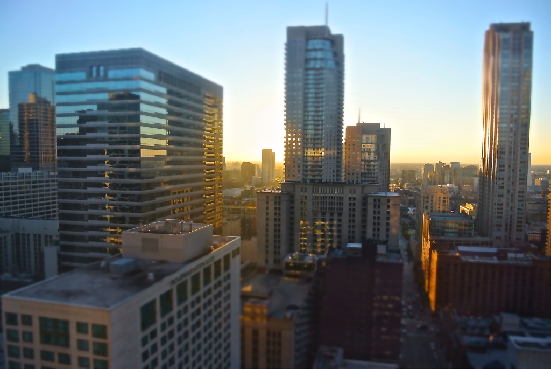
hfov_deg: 67.3
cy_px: 184
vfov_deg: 48.0
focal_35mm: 27
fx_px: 414
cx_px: 276
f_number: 3.5
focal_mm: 10
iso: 100
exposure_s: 1/160
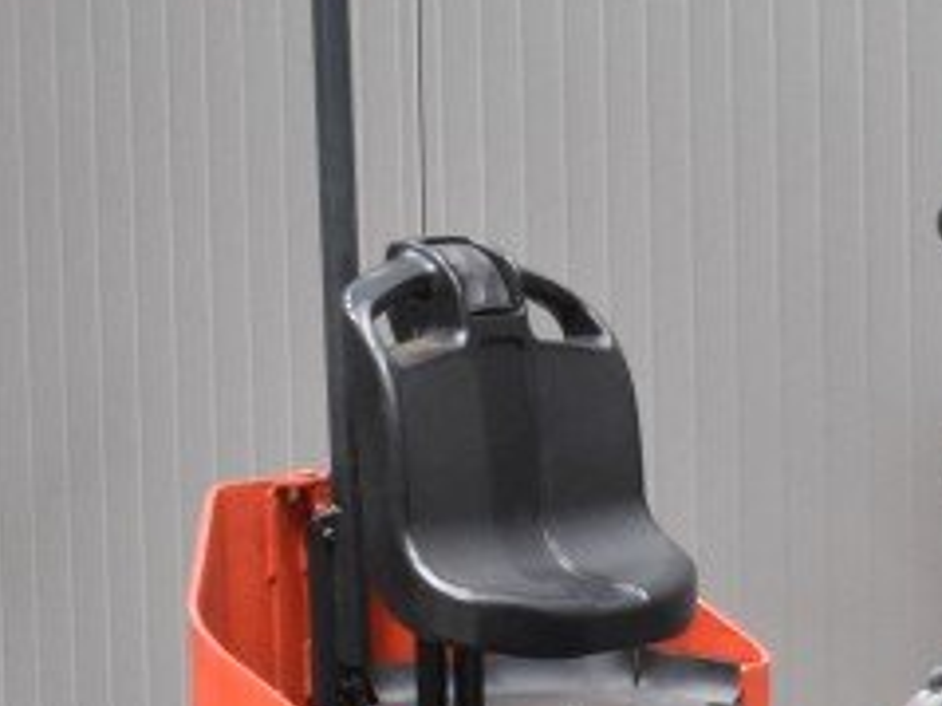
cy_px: 702
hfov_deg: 11.1
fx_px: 4733
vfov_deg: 8.5
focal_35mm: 174
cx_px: 1159
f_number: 4.5
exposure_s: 1/30
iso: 1250
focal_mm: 24
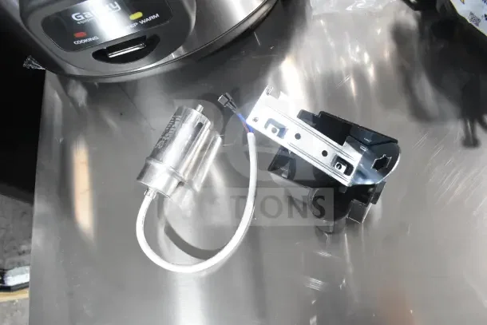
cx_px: 244
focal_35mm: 27
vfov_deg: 48.0
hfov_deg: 67.4
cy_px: 162
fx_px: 365
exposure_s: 1/160
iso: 6400
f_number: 6.3
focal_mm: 18
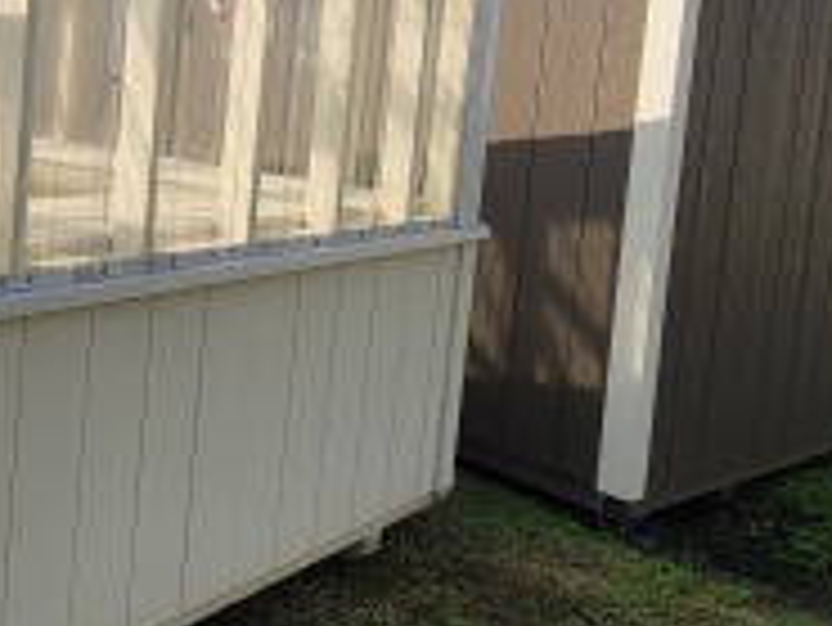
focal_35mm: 45
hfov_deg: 36.7
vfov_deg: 31.4
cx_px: -40
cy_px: 131
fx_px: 1082
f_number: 2.2
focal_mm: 2.2
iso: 50
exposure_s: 1/2476
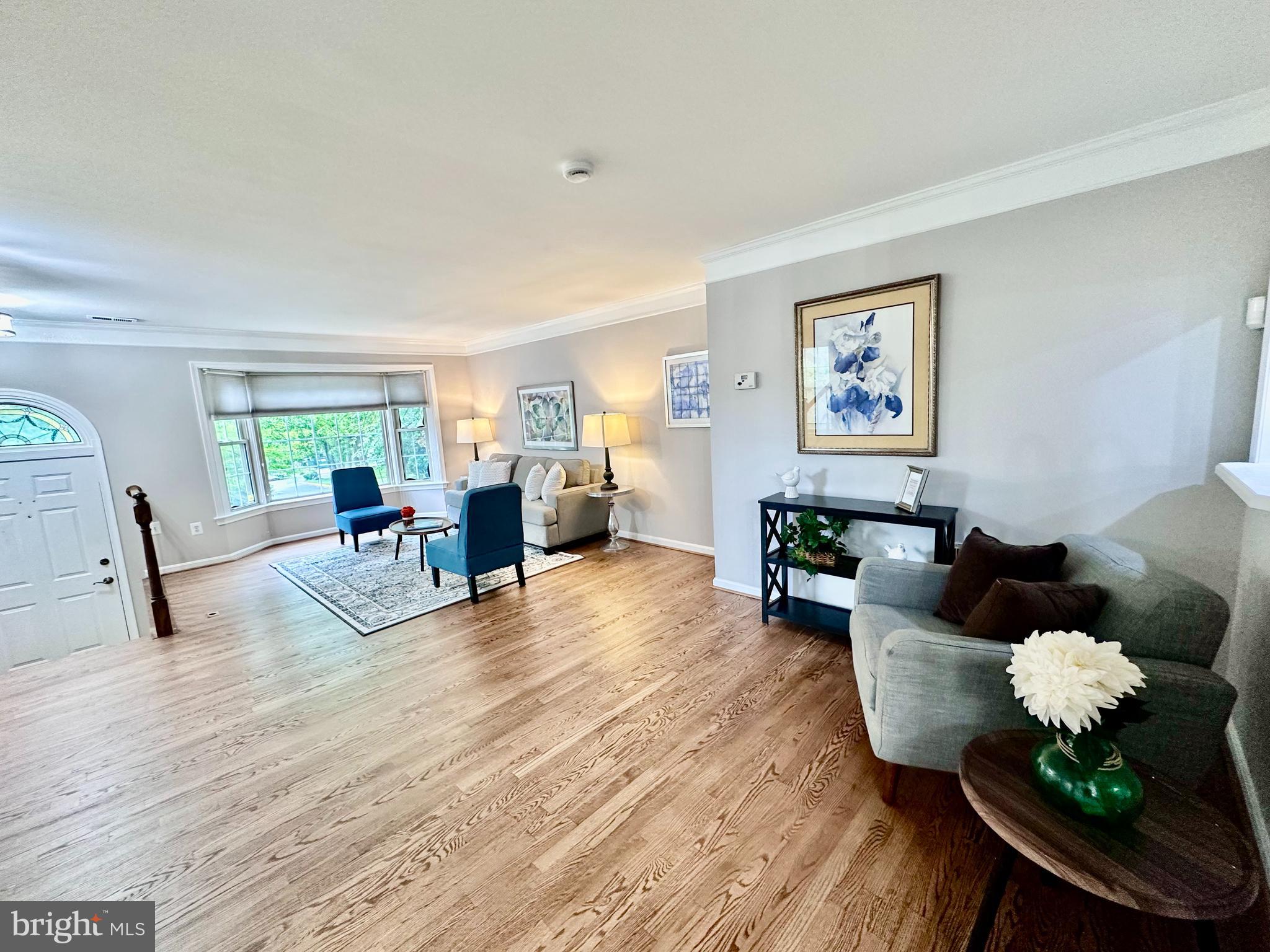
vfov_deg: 85.7
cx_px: 635
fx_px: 514
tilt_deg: -7.6
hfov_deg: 102.1
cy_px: 476
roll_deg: +2.9
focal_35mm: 14
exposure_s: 1/60
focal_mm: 2.22
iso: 250
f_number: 2.2
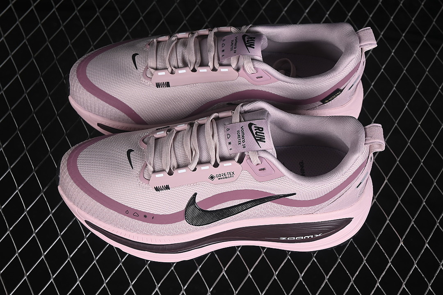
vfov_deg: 18.2
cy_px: 148
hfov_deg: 27.0
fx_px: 923
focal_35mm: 75
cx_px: 222
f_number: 7.1
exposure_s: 1/80
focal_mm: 50
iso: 160
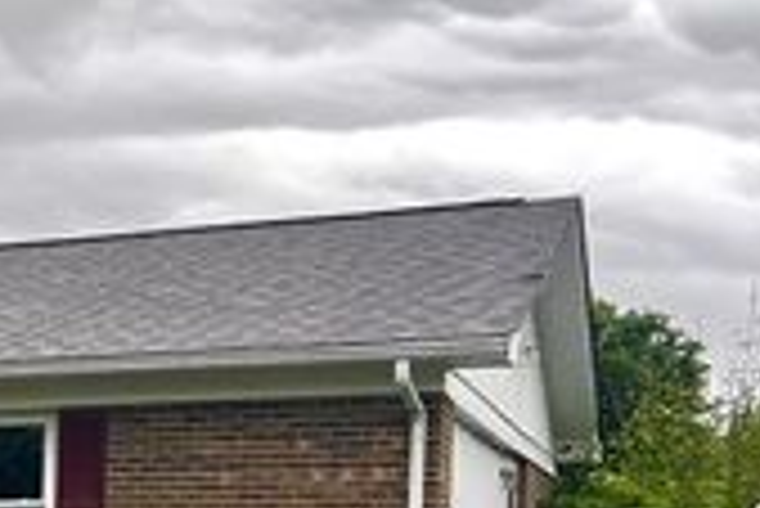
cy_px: 654
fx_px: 1690
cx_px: -324
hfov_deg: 21.8
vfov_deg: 16.2
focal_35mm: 80
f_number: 1.5
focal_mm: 5.7
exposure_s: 1/312
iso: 50
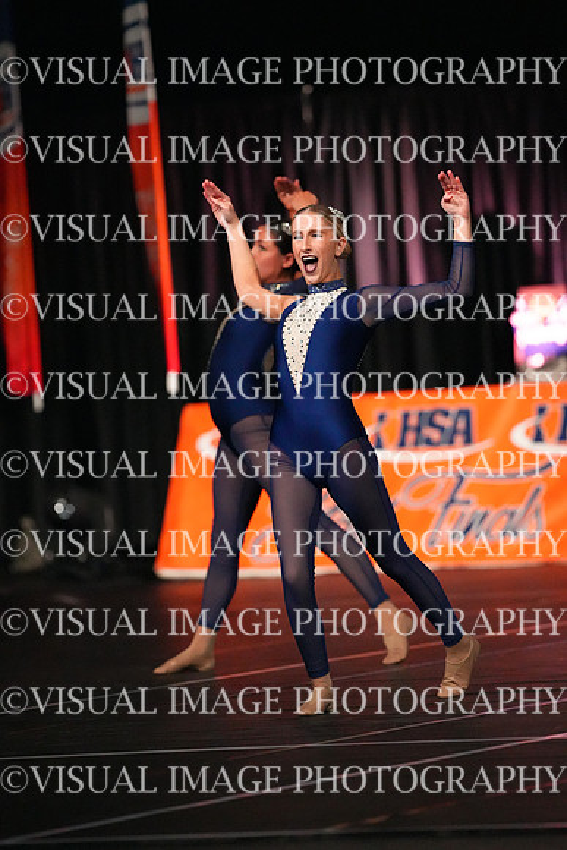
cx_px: 284
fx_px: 7083
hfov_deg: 4.6
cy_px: 425
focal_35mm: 300
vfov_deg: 6.9
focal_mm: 300
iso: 16000
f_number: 3.5
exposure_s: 1/1250
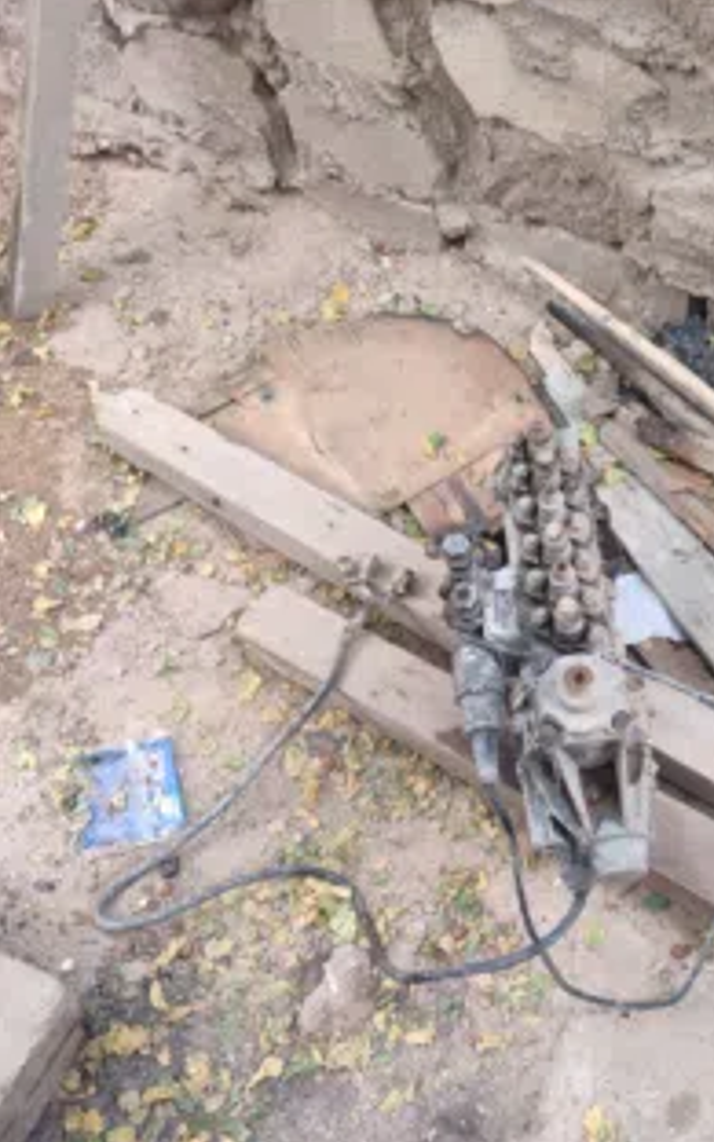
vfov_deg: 56.6
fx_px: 1059
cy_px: 622
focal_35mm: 34
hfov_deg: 36.3
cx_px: 546
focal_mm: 5.95
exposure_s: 1/60
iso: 568
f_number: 1.89
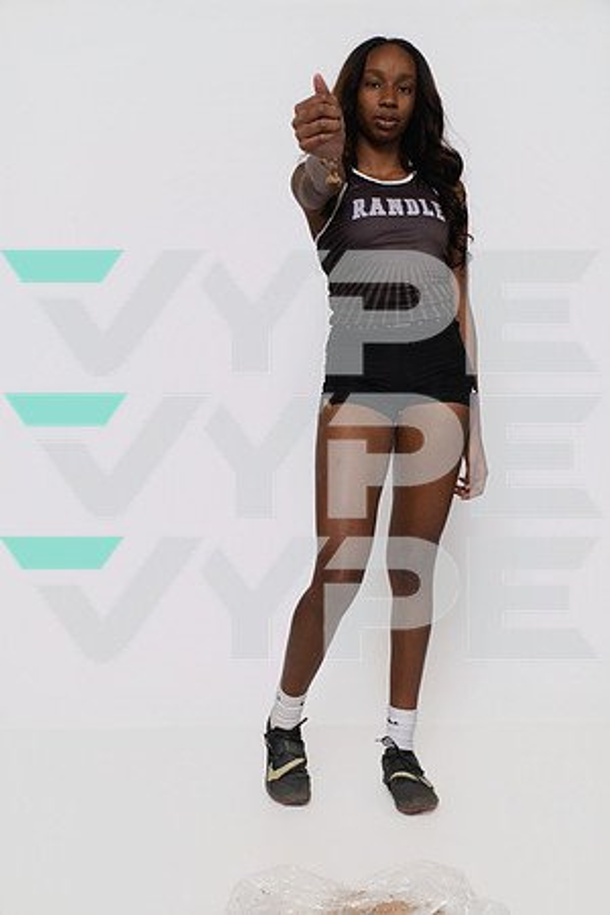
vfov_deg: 54.4
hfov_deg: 37.9
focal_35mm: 35
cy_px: 458
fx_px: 890
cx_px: 305
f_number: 8
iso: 640
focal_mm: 35
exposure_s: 1/320
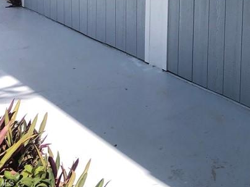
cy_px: -48
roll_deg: -2.8
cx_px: 285
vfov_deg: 19.3
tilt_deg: -5.5
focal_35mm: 71
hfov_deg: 25.2
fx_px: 513
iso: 20
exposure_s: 1/1143
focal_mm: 3.99
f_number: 1.8
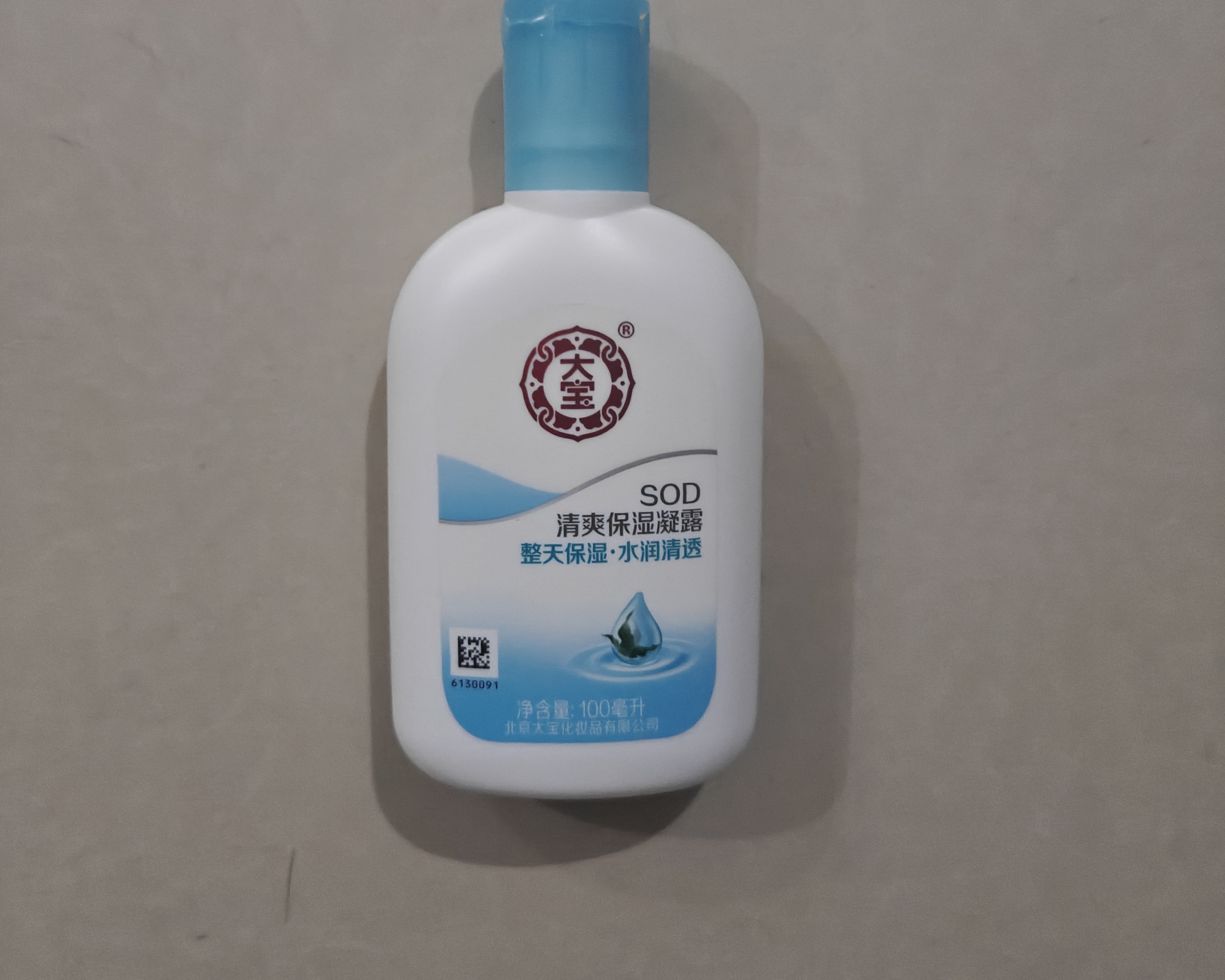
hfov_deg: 58.8
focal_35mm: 30
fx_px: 1088
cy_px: 359
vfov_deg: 48.0
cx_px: 612
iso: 8000
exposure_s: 1/50
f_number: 1.6
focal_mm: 6.06
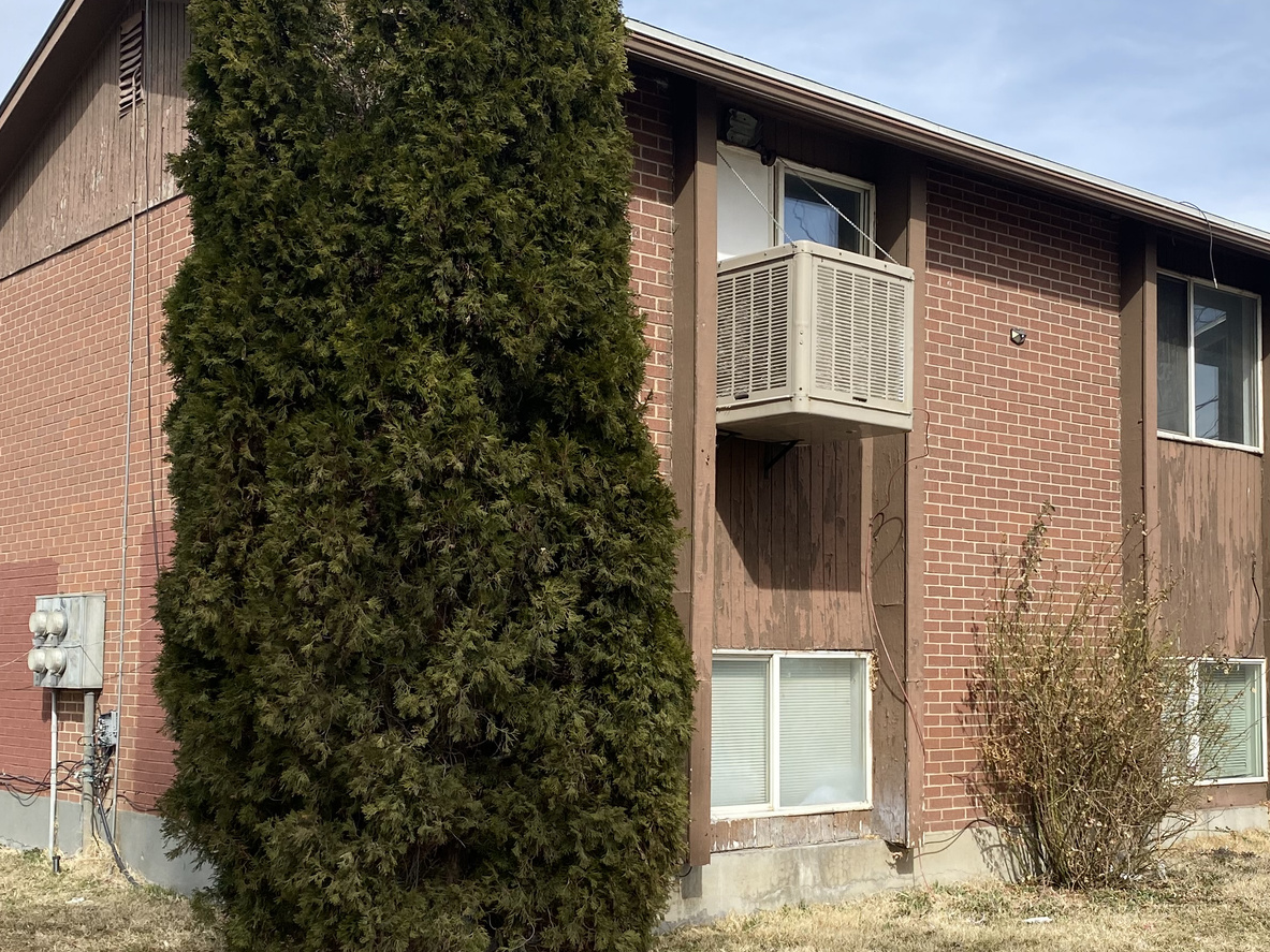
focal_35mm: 45
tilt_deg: +3.9
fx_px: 1651
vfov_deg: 32.1
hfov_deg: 42.0
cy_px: 567
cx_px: 729
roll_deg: +0.0
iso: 32
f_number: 1.8
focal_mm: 4.25
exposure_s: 1/2268
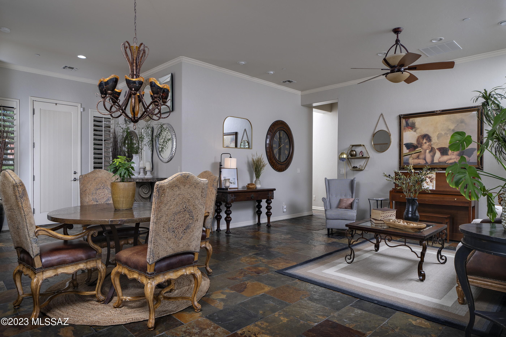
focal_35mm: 21
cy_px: 168
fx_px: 295
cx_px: 253
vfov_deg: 59.5
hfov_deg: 81.2
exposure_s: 1/50
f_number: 7.1
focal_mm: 21
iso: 200
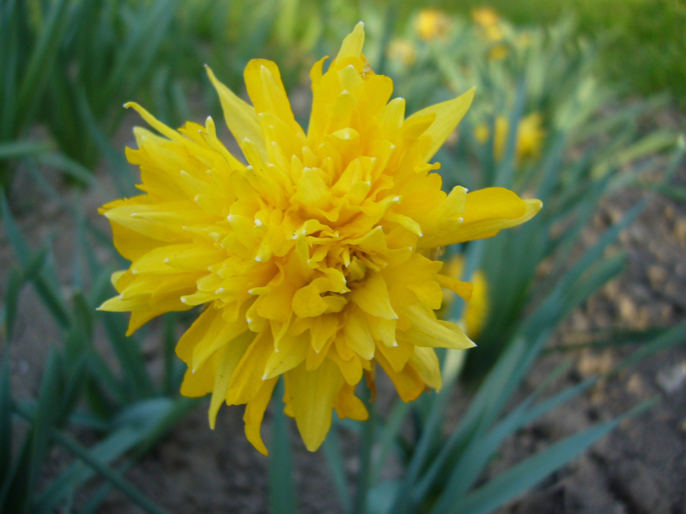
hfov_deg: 52.6
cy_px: 257
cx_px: 343
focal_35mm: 35
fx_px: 694
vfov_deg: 40.7
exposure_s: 1/160
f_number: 2.8
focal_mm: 5.8
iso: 80
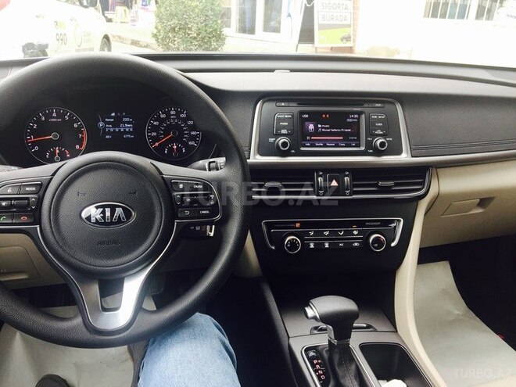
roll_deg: -2.7
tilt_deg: -21.9
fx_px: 432
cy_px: 194
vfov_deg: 48.2
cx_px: 258
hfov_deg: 61.7
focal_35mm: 29
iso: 32
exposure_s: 1/50
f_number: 2.2
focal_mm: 4.15
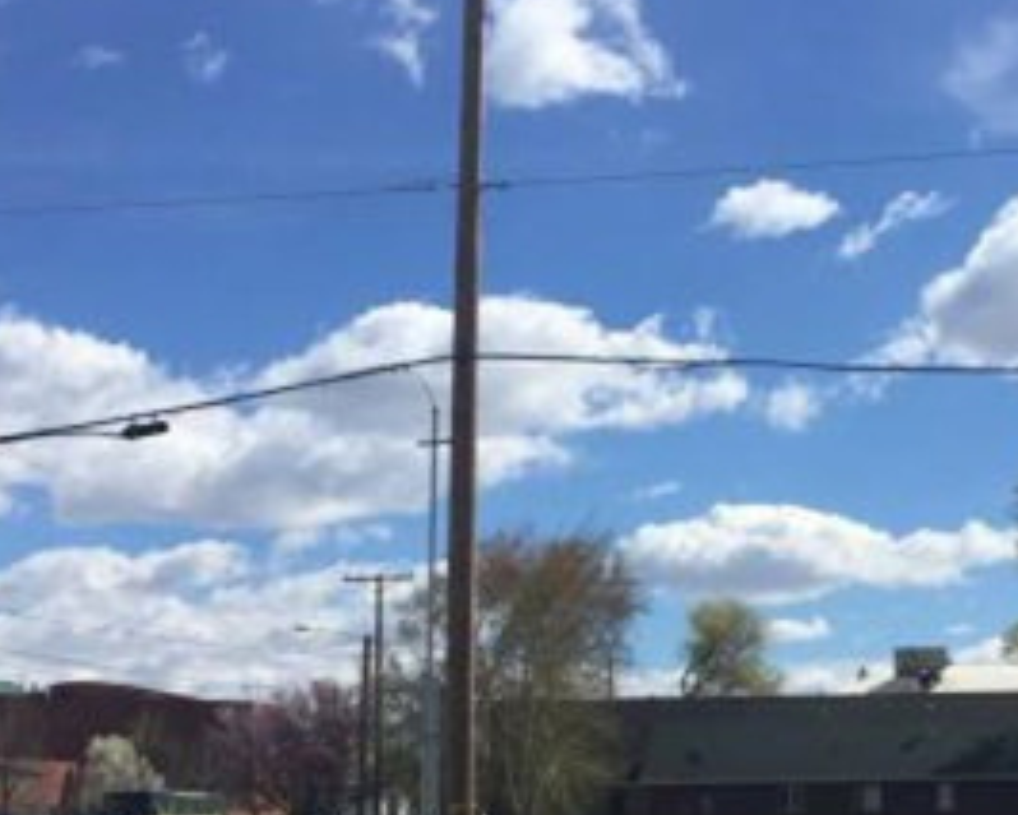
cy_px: 742
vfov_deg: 21.9
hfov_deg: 27.7
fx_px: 2050
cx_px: 685
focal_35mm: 68
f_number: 2.2
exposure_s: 1/4405
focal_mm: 4.15
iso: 32
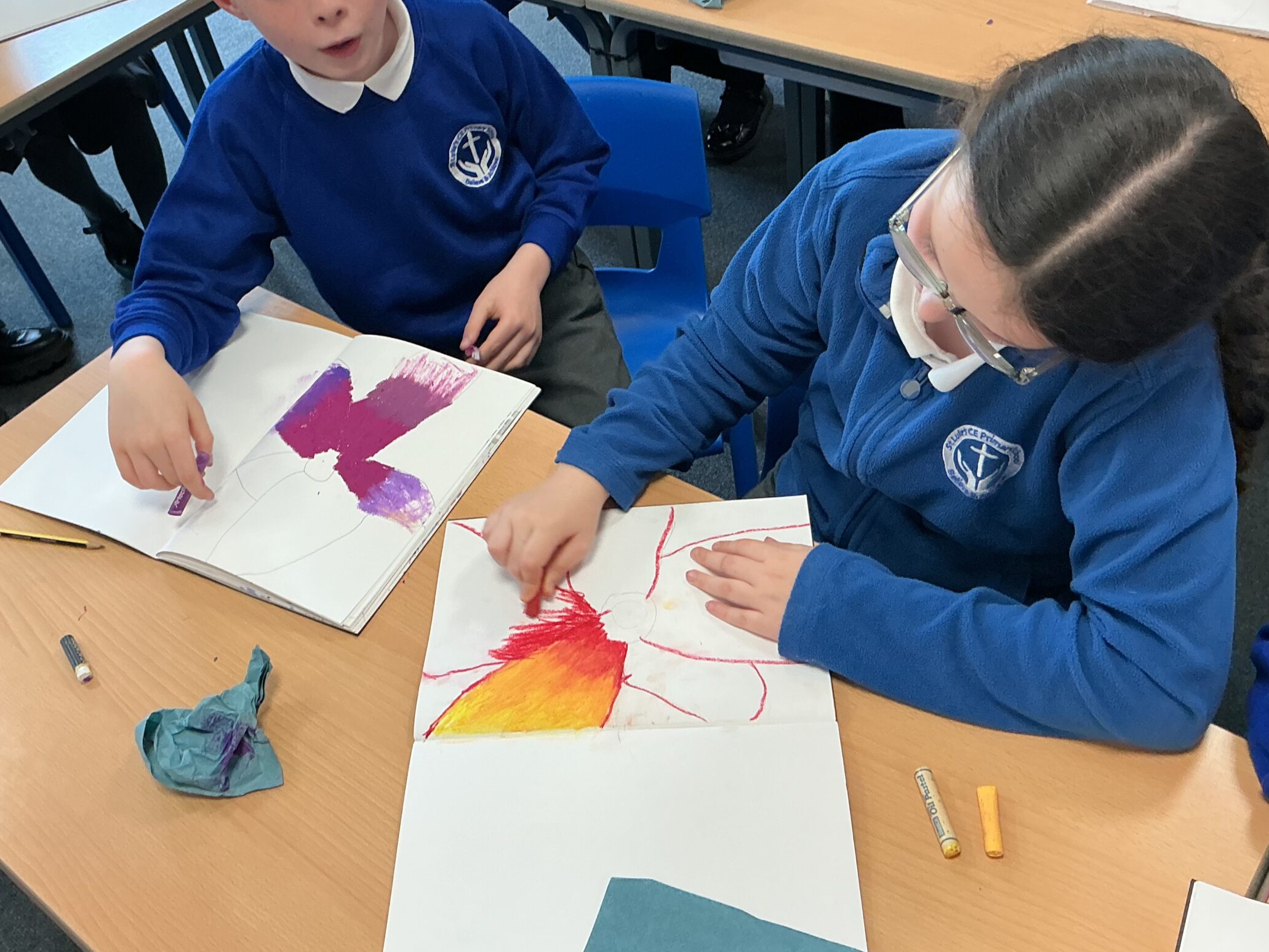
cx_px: 556
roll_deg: +12.3
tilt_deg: -42.8
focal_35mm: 36
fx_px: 1320
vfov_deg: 39.5
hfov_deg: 51.2
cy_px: 388
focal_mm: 3
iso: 64
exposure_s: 1/60
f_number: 1.8
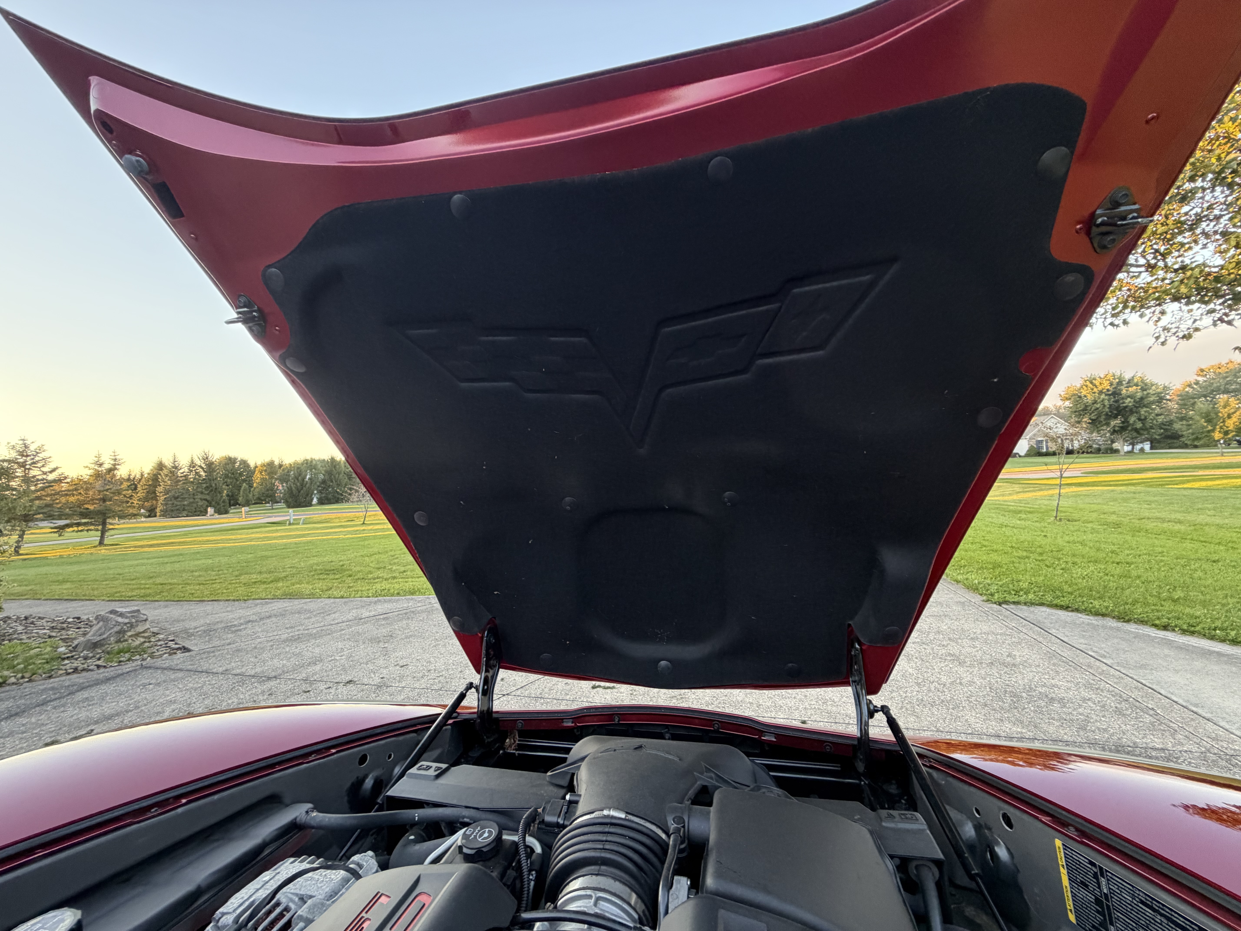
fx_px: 502
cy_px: 466
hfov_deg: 102.1
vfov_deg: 85.7
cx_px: 620
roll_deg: +4.4
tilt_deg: +0.7
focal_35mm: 14
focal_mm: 2.22
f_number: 2.2
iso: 320
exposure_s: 1/121
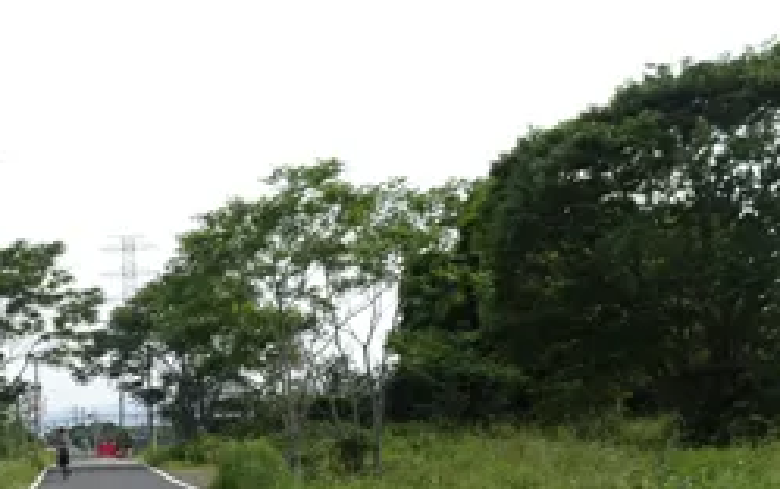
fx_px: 1042
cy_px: 414
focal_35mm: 49
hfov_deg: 39.1
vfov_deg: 25.8
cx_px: 132
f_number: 3.5
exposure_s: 1/640
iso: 80
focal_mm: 4.1
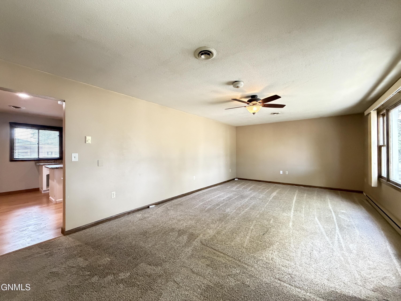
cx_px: 200
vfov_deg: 85.7
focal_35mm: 14
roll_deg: +0.8
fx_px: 162
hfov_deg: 102.1
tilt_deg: +0.3
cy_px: 150
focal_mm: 2.22
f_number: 2.2
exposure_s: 1/60
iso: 1000
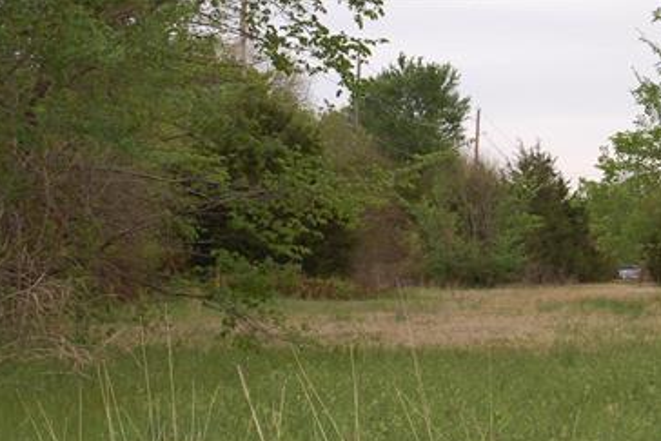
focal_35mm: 145
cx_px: 481
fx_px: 2661
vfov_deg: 9.5
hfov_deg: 14.1
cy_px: 208
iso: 400
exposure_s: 1/400
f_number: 5.6
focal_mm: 55
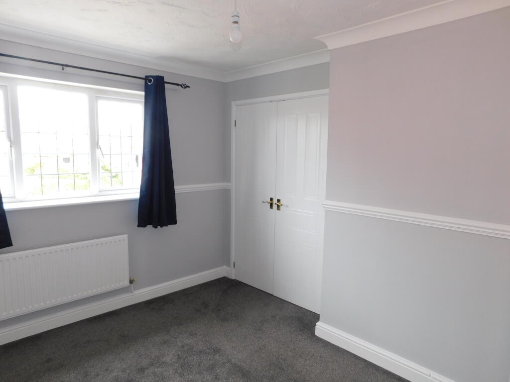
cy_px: 191
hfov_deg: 73.9
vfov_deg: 58.9
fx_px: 339
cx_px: 255
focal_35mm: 23
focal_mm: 4
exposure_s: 1/50
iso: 125
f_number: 3
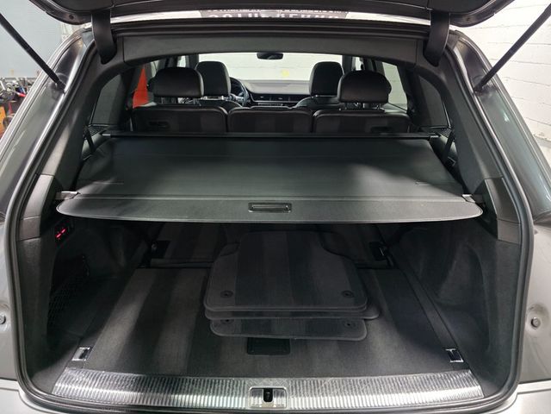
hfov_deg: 73.9
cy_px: 207
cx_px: 276
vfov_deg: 58.9
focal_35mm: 23
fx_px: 366
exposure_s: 1/120
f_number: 1.7
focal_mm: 6.3
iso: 1000
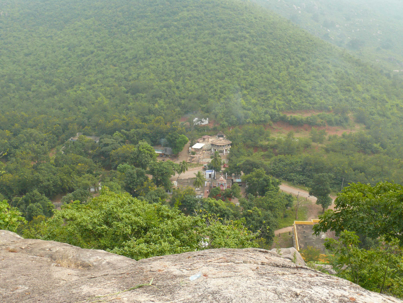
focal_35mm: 35
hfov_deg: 52.6
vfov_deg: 40.7
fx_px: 407
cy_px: 152
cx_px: 202
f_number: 5.6
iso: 200
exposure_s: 1/250
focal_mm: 7.4
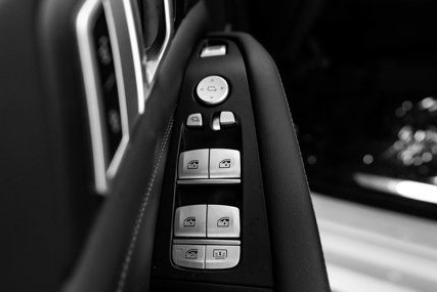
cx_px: 171
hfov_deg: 52.7
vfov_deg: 36.9
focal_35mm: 36
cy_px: 157
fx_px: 437
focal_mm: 24
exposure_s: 1/250
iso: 800
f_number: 3.5
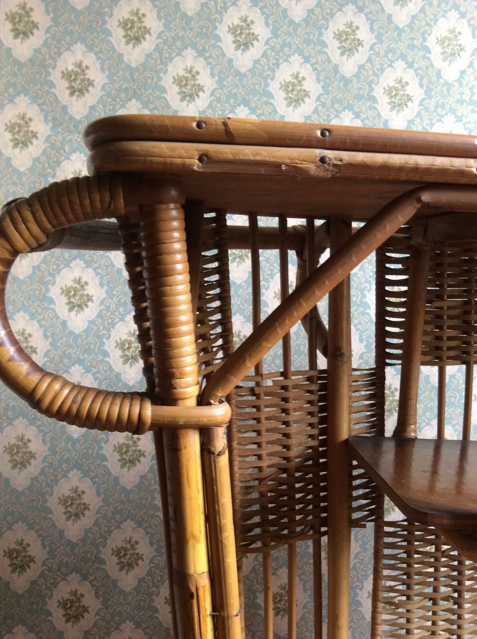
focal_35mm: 32
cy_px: 320
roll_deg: -1.7
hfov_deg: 44.1
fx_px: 589
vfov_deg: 56.9
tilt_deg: -3.3
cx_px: 238
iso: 80
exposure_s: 1/25
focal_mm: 3.3
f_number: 2.4
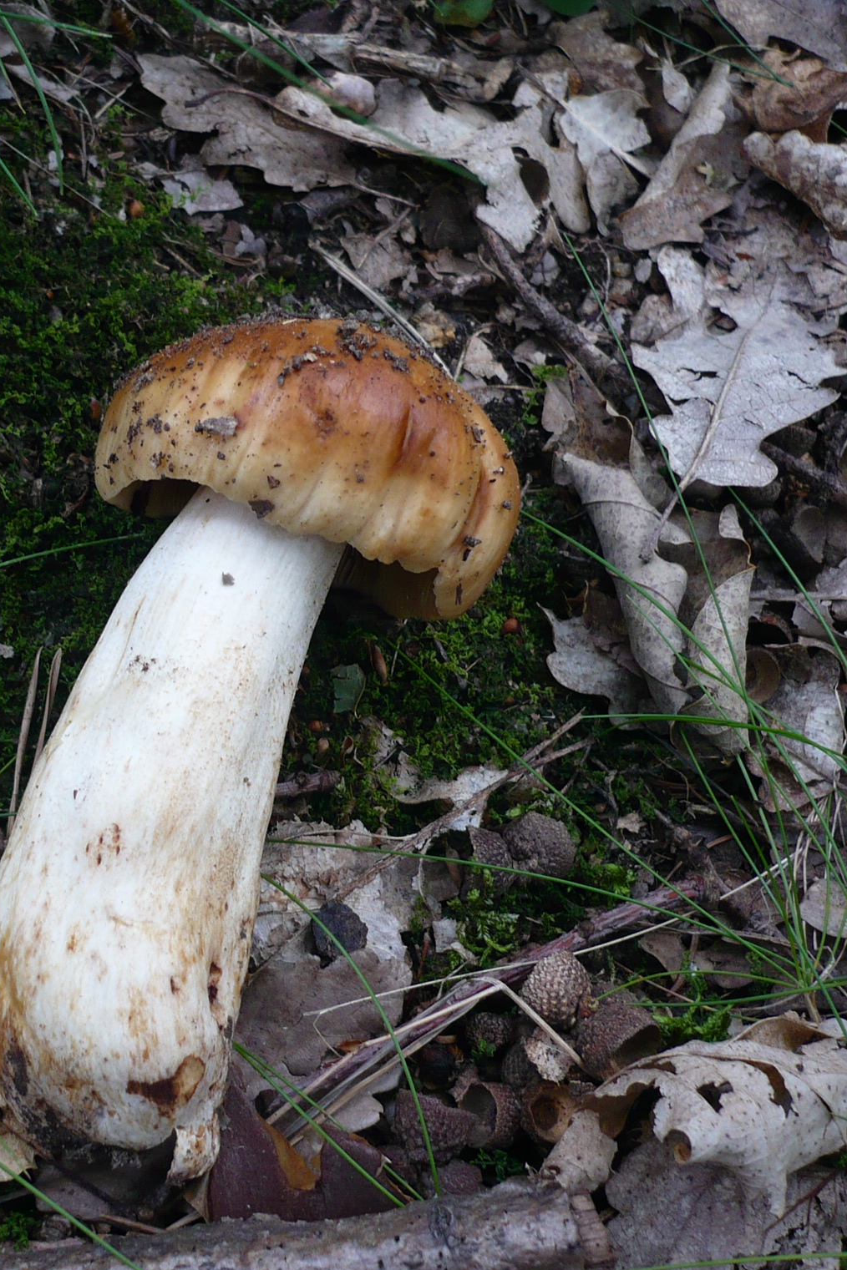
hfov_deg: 27.1
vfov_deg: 40.3
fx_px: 1729
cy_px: 640
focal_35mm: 49
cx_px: 206
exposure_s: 1/50
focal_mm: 5.8
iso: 100
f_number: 2.8
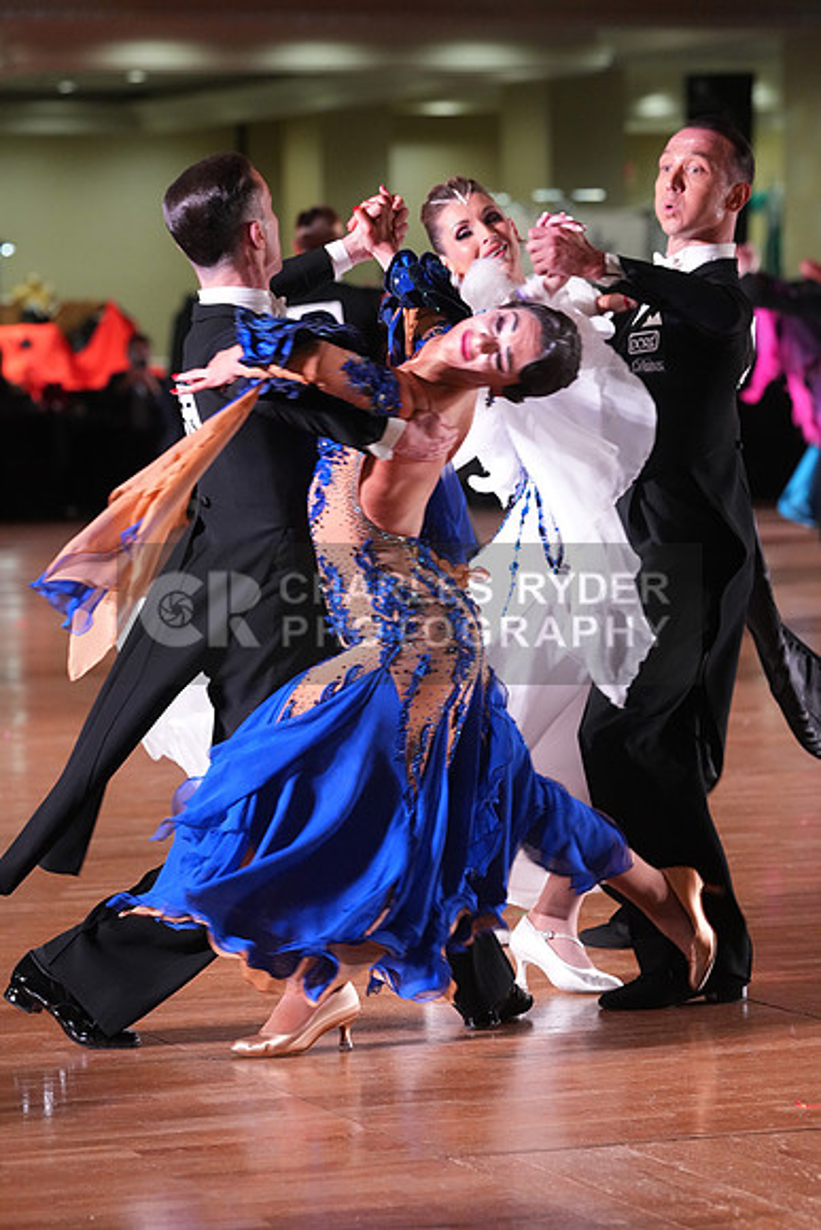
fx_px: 4786
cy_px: 615
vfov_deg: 14.7
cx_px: 410
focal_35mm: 140
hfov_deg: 9.8
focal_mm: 140
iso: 4000
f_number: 5
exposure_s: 1/200
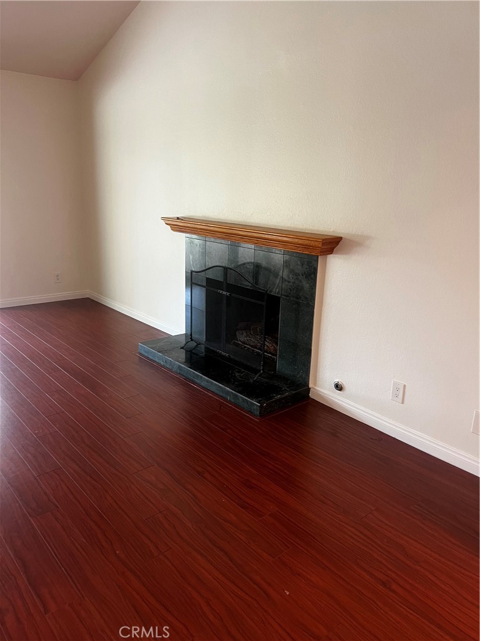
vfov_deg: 67.3
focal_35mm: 26
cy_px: 320
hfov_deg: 53.1
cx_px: 240
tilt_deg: -9.8
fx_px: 481
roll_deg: -0.3
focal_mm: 5.7
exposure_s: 1/60
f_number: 1.5
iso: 125
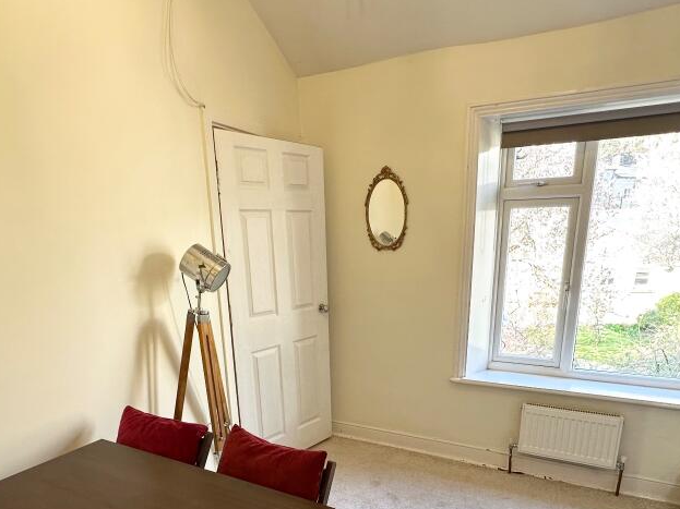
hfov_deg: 73.9
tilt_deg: -16.6
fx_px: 452
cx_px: 336
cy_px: 360
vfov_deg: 56.9
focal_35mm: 23
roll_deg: +1.9
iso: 125
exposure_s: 1/99
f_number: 2.2
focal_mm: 2.22
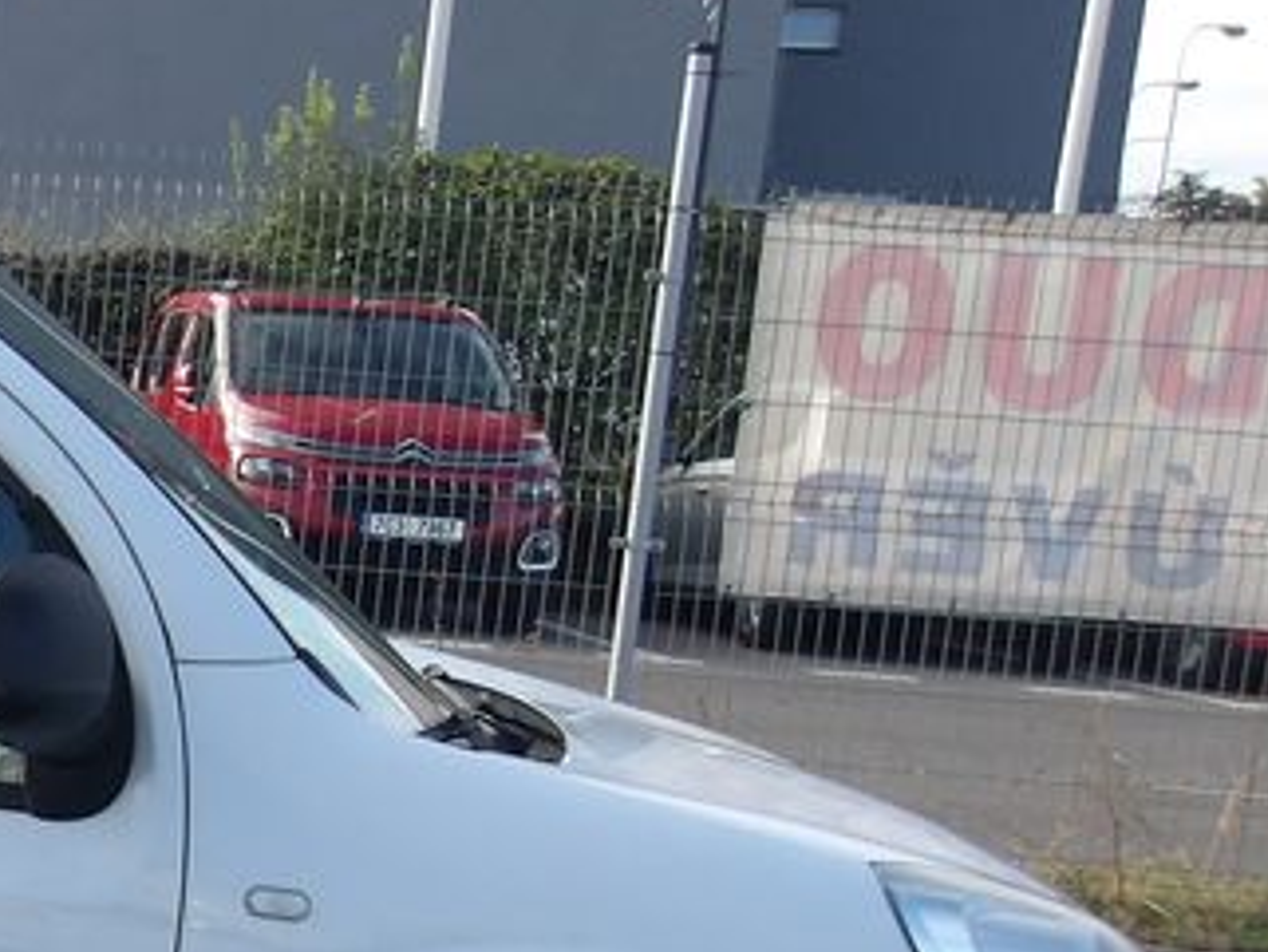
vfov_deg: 16.9
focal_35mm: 86
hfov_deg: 19.9
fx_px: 3151
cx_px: -593
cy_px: 901
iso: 100
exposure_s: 1/536
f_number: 3
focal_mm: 4.9
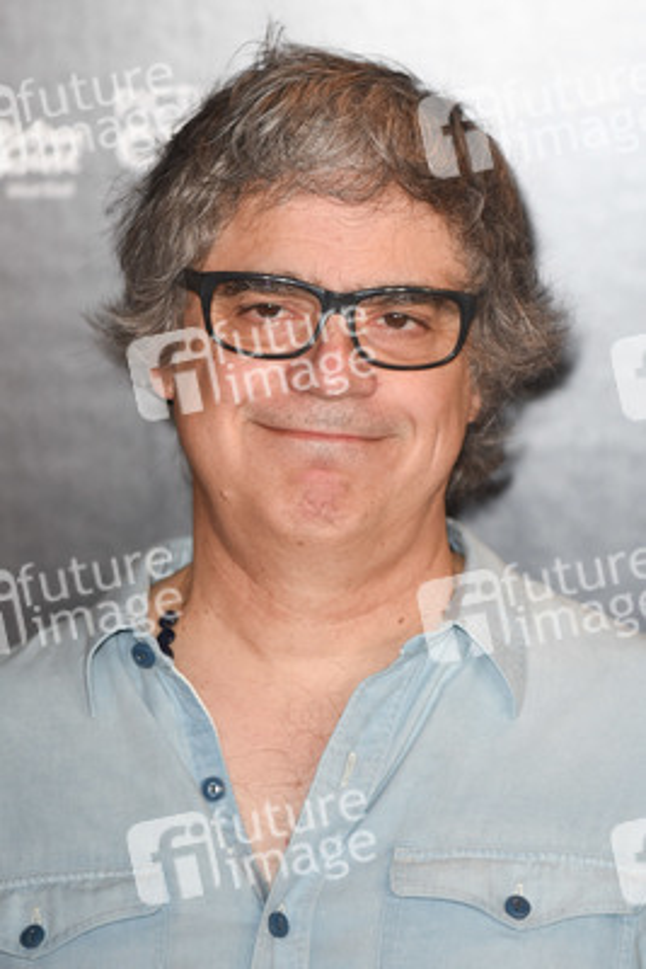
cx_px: 323
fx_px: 5378
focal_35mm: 200
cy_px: 484
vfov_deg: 10.3
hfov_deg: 6.9
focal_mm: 200
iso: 1600
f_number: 4
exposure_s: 1/250
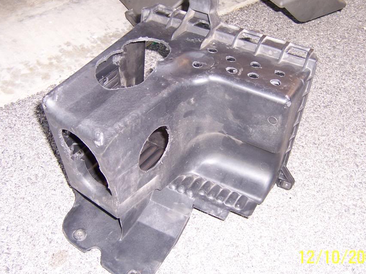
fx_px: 412
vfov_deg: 36.8
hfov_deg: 47.9
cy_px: 138
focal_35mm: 39
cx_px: 189
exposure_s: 1/60
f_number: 2.8
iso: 80
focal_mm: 5.5
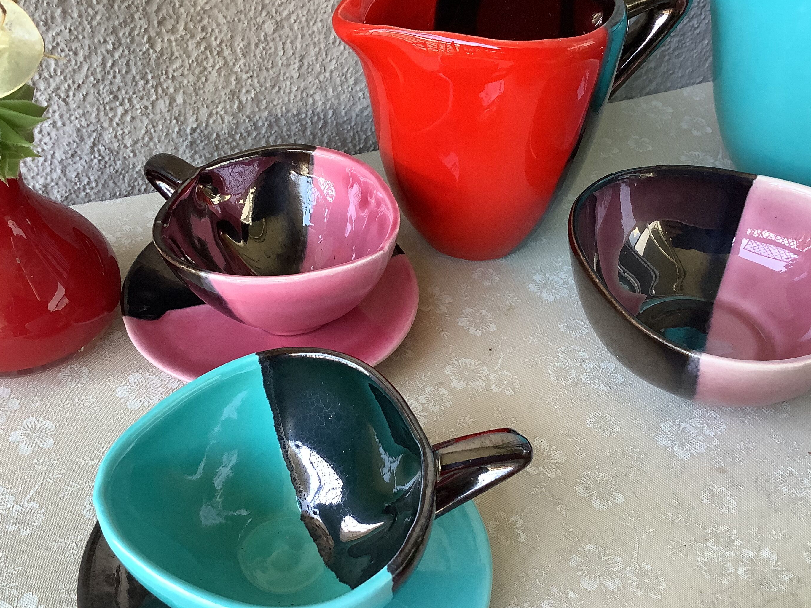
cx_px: 377
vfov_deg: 38.6
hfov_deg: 50.1
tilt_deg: -40.5
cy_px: 348
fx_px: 867
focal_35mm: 37
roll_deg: +1.3
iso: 100
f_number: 2.4
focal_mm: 3.3
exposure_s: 1/60
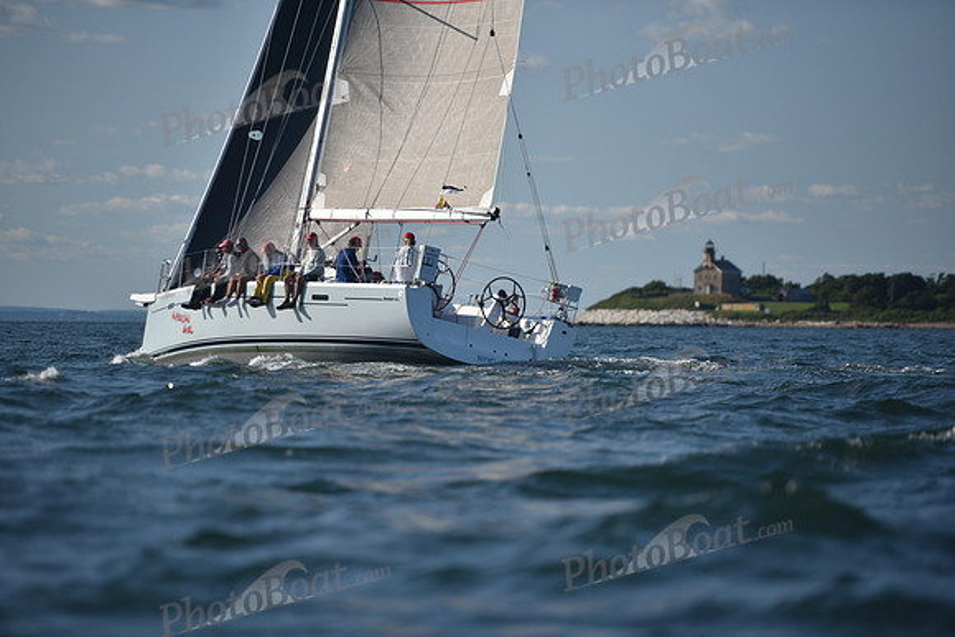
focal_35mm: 200
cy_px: 318
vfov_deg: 6.9
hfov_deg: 10.3
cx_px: 478
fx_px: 5307
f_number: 2.8
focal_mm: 200
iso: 250
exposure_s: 1/3200
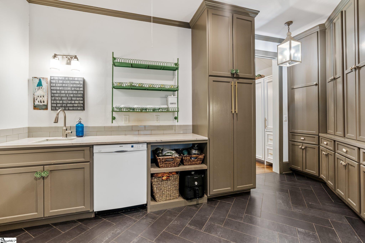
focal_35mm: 16
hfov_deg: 96.7
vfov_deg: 73.7
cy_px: 122
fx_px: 162
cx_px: 182
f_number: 9
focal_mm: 16
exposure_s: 1/6
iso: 200
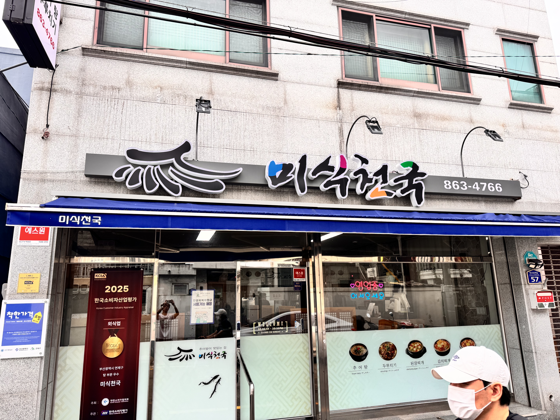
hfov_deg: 71.6
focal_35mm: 24
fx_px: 388
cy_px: 210
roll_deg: +1.9
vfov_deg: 56.8
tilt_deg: +12.9
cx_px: 280
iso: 80
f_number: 1.78
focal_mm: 6.76
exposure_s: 1/609
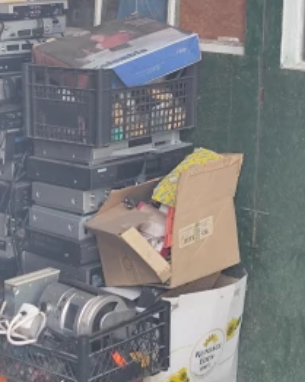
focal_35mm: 103
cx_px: 301
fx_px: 1164
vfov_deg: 17.9
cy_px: -45
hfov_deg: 14.7
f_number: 1.65
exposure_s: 1/25
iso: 160
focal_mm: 6.14
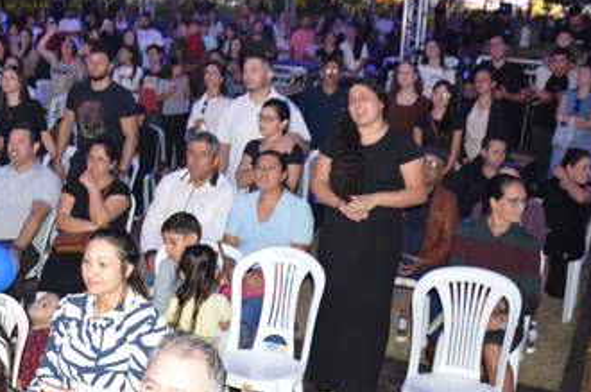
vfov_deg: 14.2
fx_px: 1572
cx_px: 84
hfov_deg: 20.9
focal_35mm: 96
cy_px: 251
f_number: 4.5
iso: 2000
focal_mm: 35
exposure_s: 1/60
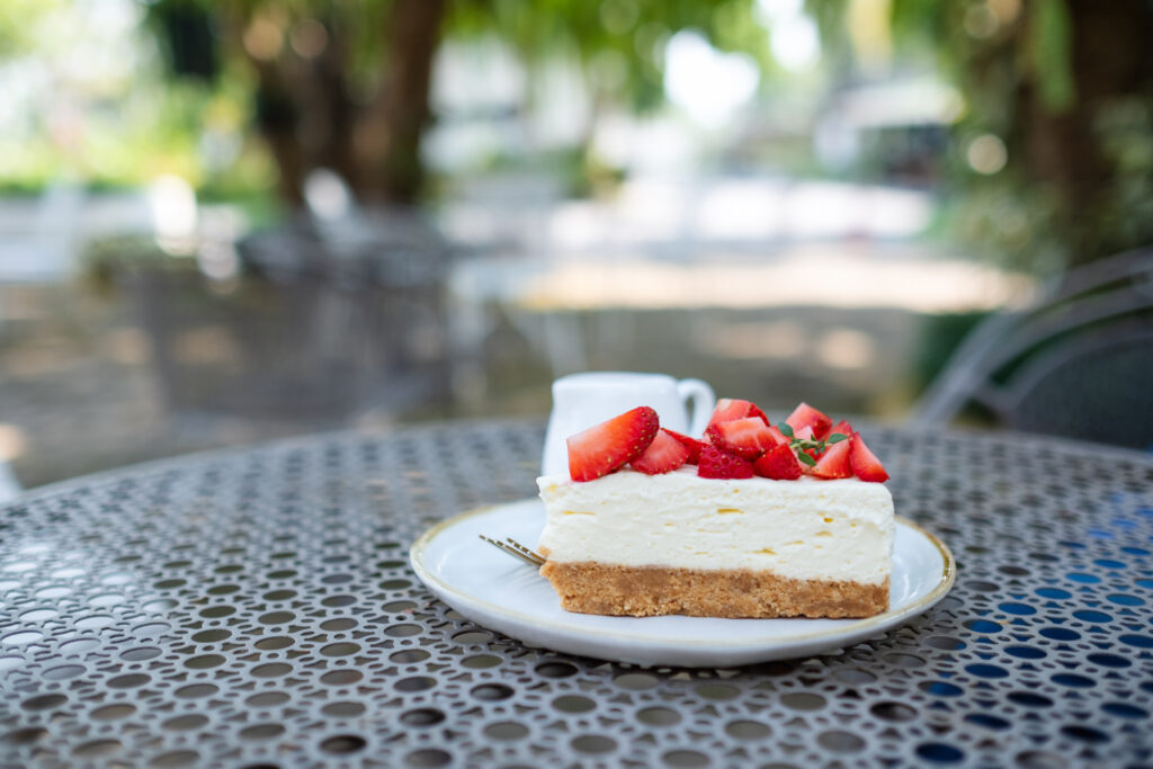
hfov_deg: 54.4
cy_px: 384
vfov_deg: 37.9
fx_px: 1121
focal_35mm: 35
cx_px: 576
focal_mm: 23
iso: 200
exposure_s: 1/800
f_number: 2
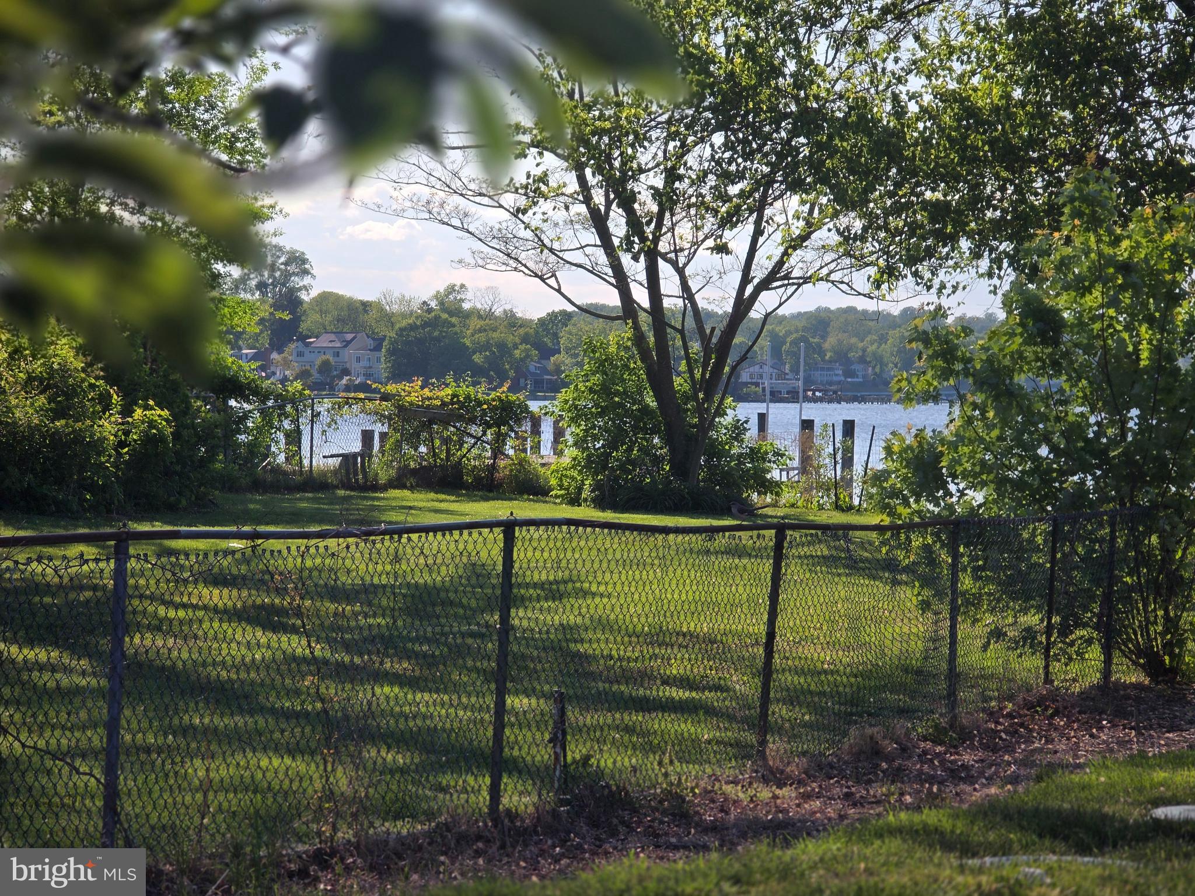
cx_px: 598
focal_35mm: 115
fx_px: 3970
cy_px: 448
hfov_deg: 17.1
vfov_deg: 12.9
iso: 64
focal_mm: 18.6
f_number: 3.4
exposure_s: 1/1117
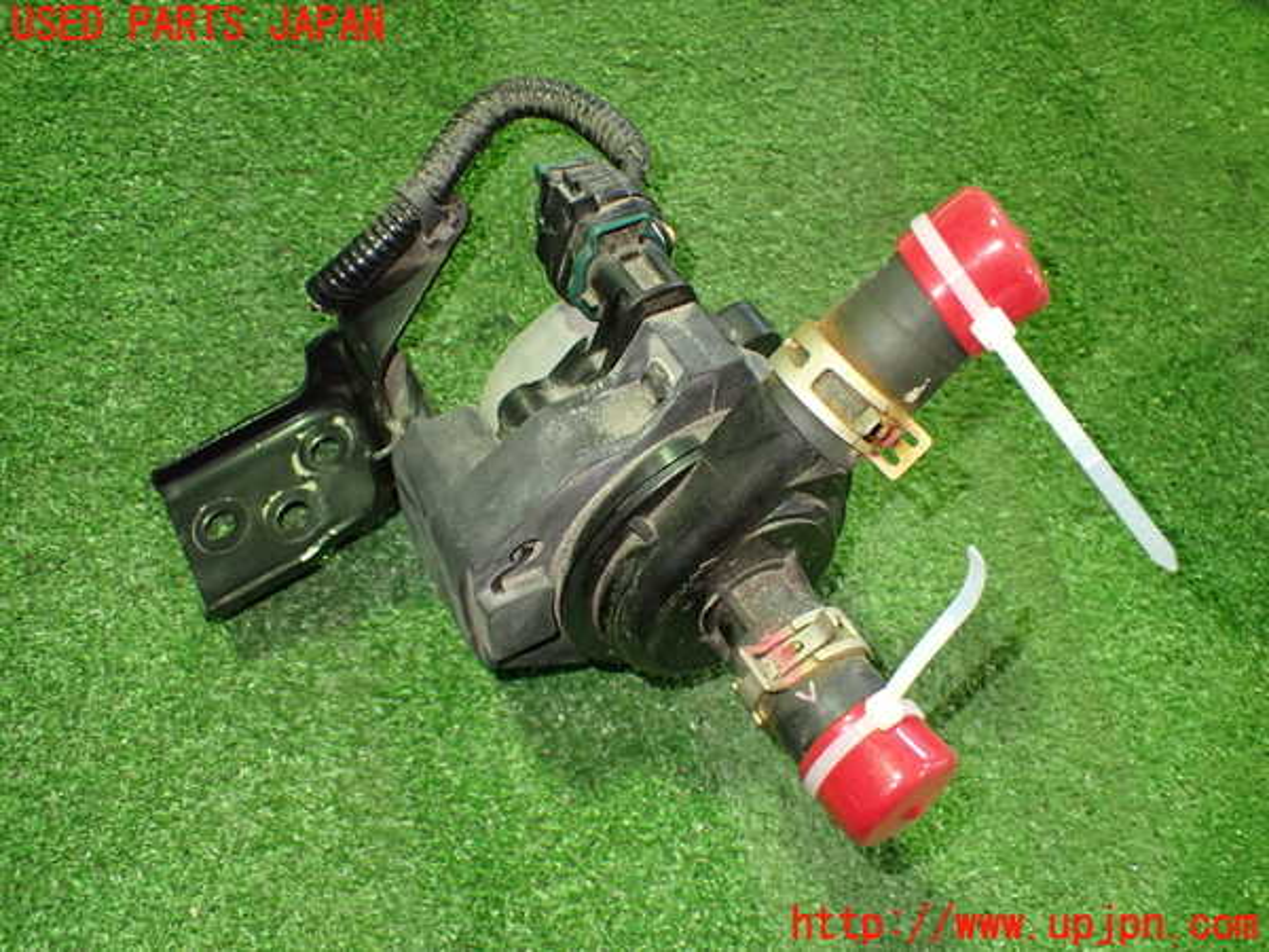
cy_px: 476
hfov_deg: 60.0
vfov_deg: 46.8
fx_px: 1100
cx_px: 634
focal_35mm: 30
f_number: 2.3
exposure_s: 1/30
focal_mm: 5.4
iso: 800
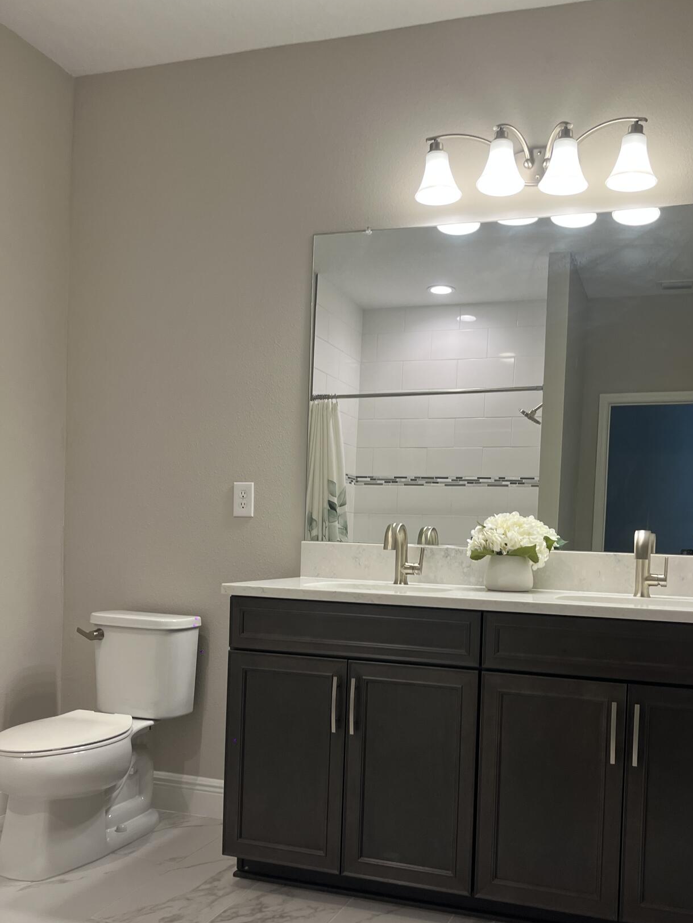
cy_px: 552
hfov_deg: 43.9
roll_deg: -4.3
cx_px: 417
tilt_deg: -0.2
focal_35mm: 32
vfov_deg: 56.4
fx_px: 854
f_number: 1.6
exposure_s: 1/120
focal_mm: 5.1
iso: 125
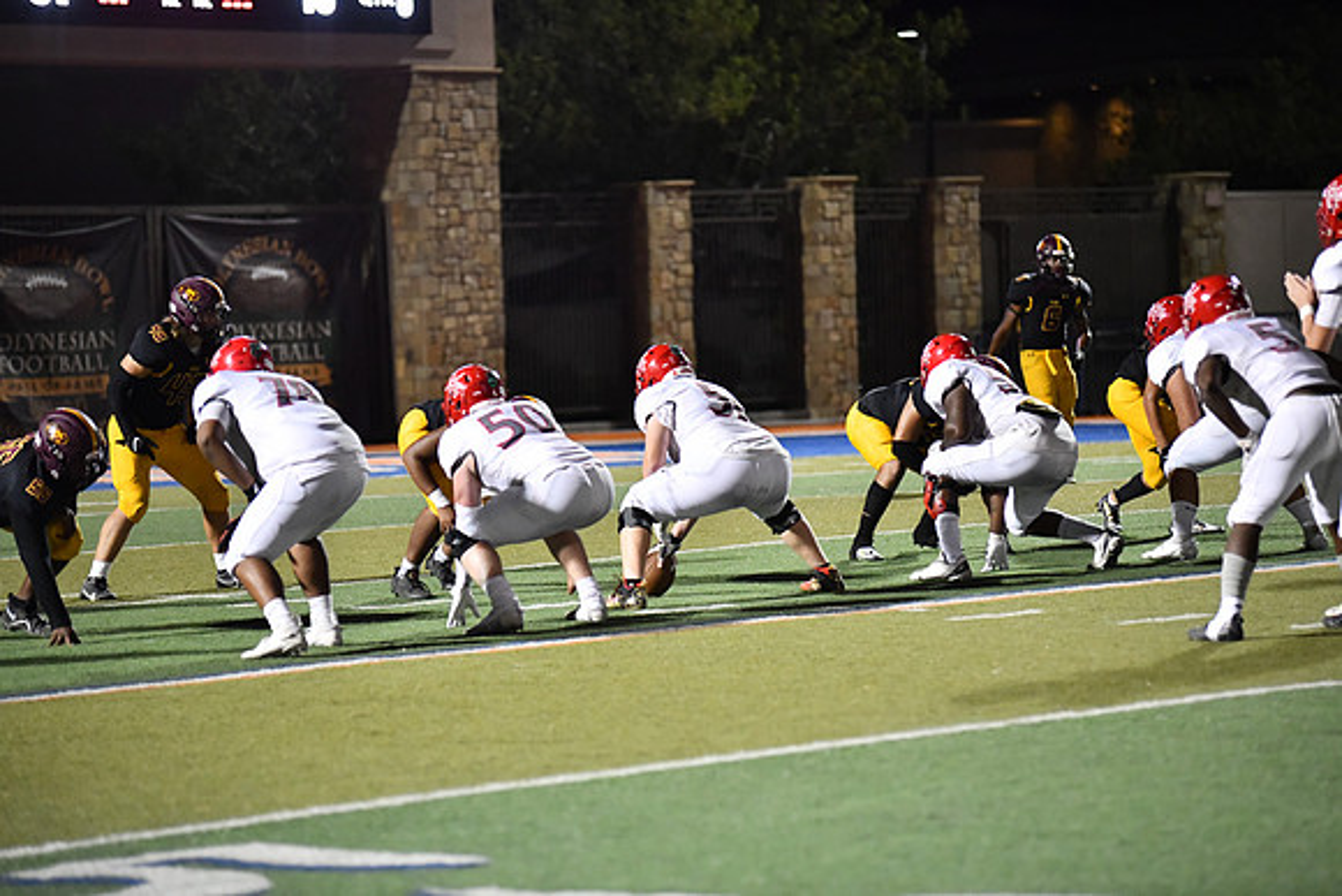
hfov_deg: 14.2
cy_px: 448
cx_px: 671
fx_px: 5406
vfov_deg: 9.5
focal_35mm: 145
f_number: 2.8
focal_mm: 145
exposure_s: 1/1250
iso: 6400
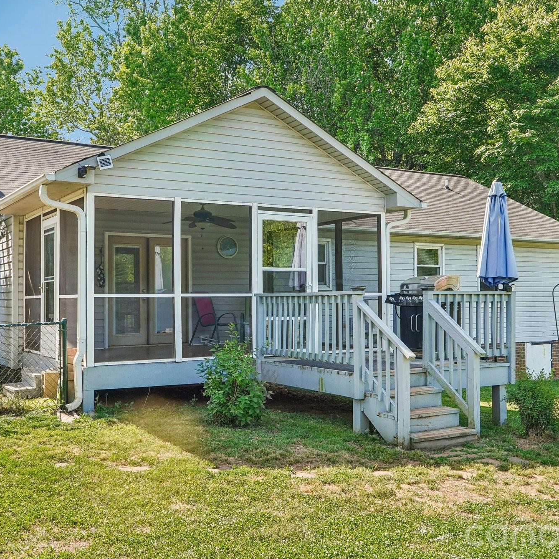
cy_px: 282
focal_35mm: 39
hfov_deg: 42.8
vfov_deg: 42.8
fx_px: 713
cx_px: 288
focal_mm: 20
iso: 125
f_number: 8
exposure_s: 1/30
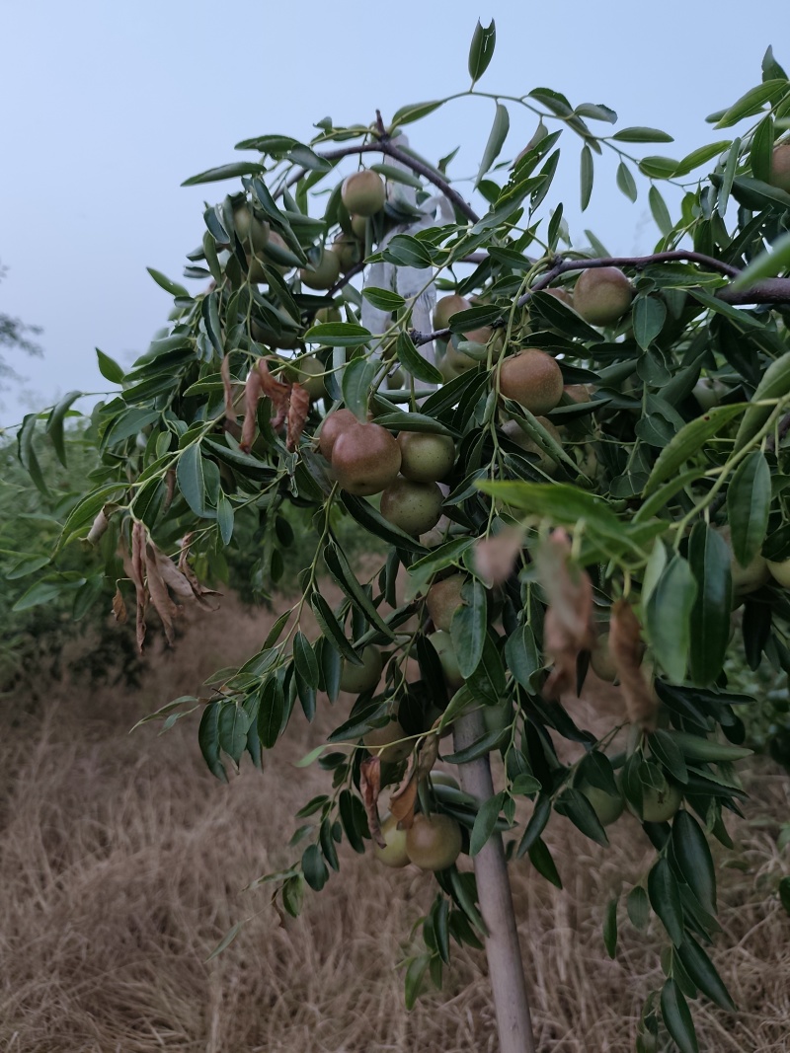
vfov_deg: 71.6
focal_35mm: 24
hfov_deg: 56.8
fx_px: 730
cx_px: 395
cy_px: 526
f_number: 1.6
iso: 100
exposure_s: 1/100
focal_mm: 5.84
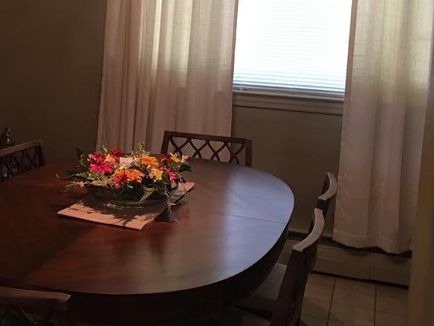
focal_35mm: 53
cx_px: 89
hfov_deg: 35.1
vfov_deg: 27.3
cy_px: 95
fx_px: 664
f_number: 2.2
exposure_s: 1/15
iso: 64
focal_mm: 4.15
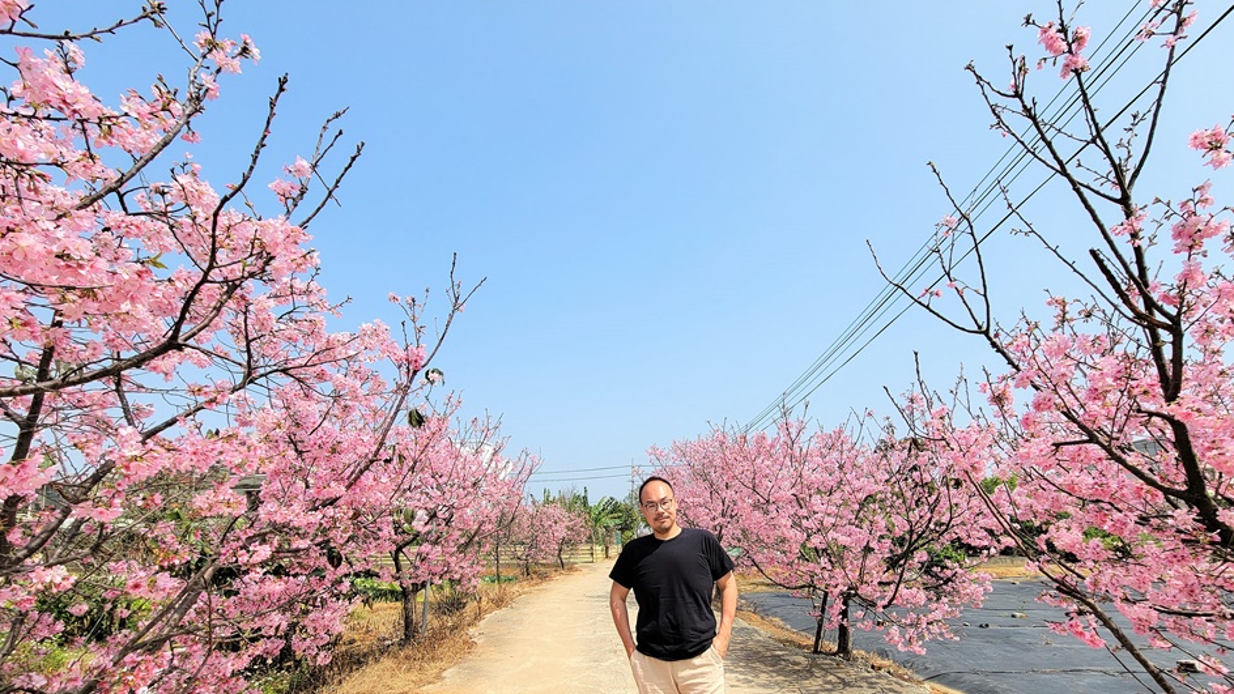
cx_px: 647
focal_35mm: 15
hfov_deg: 102.9
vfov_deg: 68.9
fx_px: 491
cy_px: 452
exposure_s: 1/1714
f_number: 2.2
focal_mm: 2.2
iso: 50
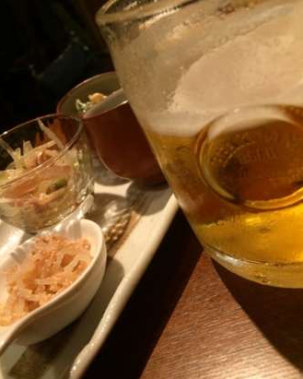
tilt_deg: -28.0
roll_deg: +28.8
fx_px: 347
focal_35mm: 31
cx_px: 154
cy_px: 178
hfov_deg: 47.1
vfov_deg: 57.1
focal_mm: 4.15
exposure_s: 1/33
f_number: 2.2
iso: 250
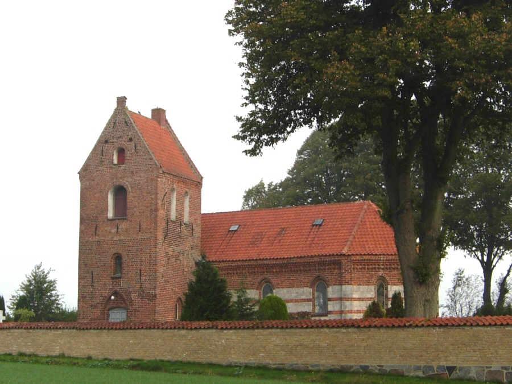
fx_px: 532
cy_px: 192
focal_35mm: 36
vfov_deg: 39.7
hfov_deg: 51.4
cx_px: 256
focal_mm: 7.5
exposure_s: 1/186
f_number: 4.8
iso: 50
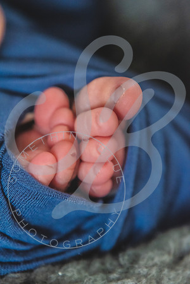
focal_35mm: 70
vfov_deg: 28.8
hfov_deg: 19.5
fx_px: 554
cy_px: 142
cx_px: 95
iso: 2500
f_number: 7.1
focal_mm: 70
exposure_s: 1/80
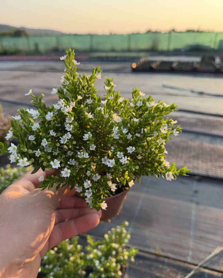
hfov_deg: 54.9
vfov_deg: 66.0
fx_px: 214
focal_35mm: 26
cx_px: 110
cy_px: 139
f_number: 1.78
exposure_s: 1/665
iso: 100
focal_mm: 6.76
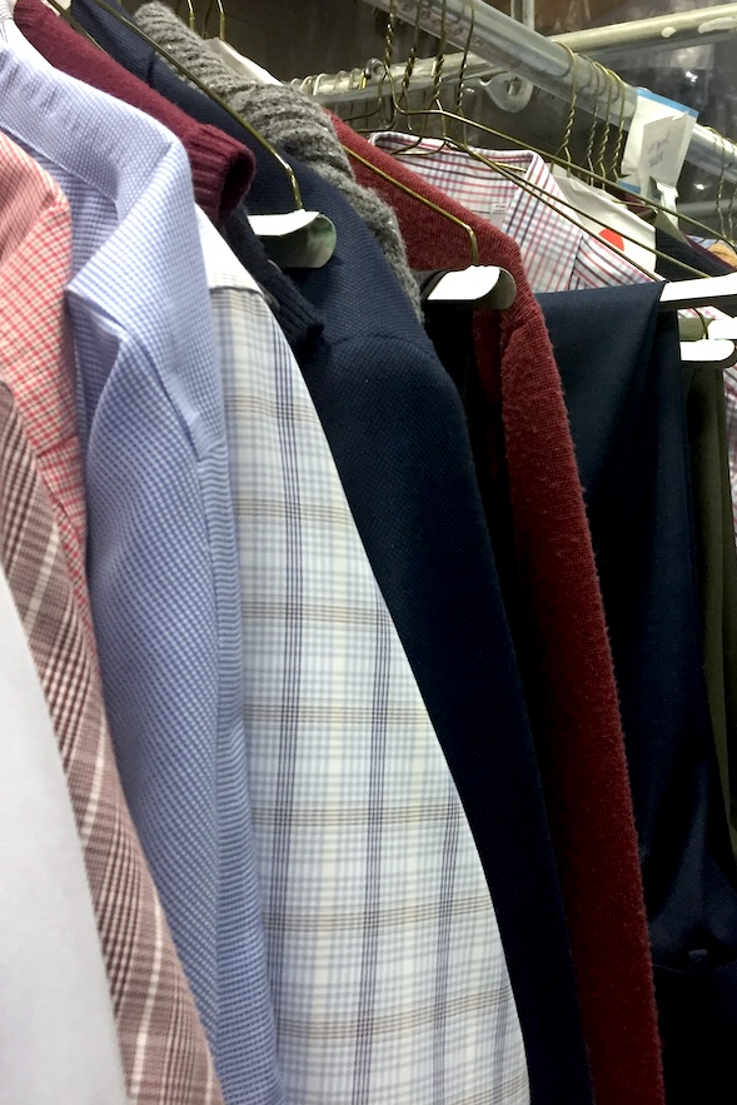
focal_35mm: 41
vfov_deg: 47.4
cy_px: 549
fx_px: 1258
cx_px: 632
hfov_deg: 31.4
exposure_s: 1/30
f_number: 2.2
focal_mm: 4.15
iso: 100
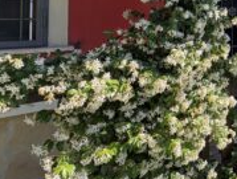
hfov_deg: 41.0
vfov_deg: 34.4
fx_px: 268
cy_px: 10
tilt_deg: +1.2
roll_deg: +1.0
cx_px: 242
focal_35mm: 39
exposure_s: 1/306
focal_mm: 2.22
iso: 64
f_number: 2.2
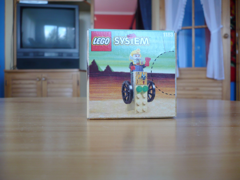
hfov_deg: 52.6
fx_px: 243
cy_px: 90
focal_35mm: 35
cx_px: 120
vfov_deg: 40.7
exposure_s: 1/30
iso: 100
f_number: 2.8
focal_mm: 5.8
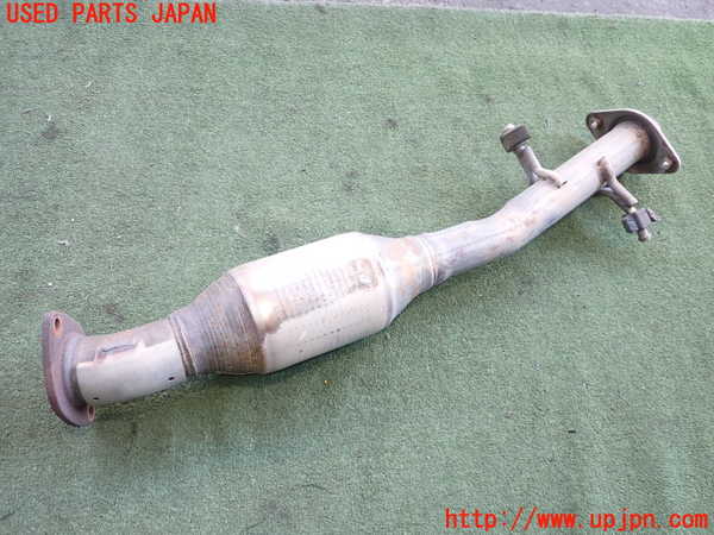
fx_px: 619
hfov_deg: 60.0
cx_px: 357
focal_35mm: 30
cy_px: 268
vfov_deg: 46.8
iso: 200
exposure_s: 1/60
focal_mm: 5.4
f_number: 2.3
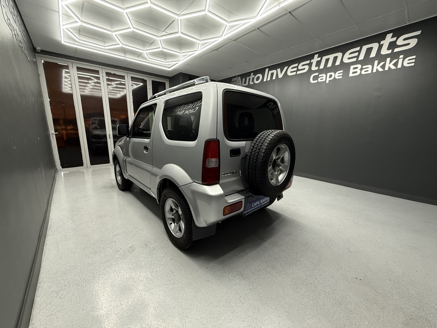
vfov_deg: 85.7
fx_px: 177
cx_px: 218
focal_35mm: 14
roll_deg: -1.0
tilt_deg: -11.3
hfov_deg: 102.1
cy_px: 164
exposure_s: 1/100
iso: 320
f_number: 2.2
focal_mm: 2.22
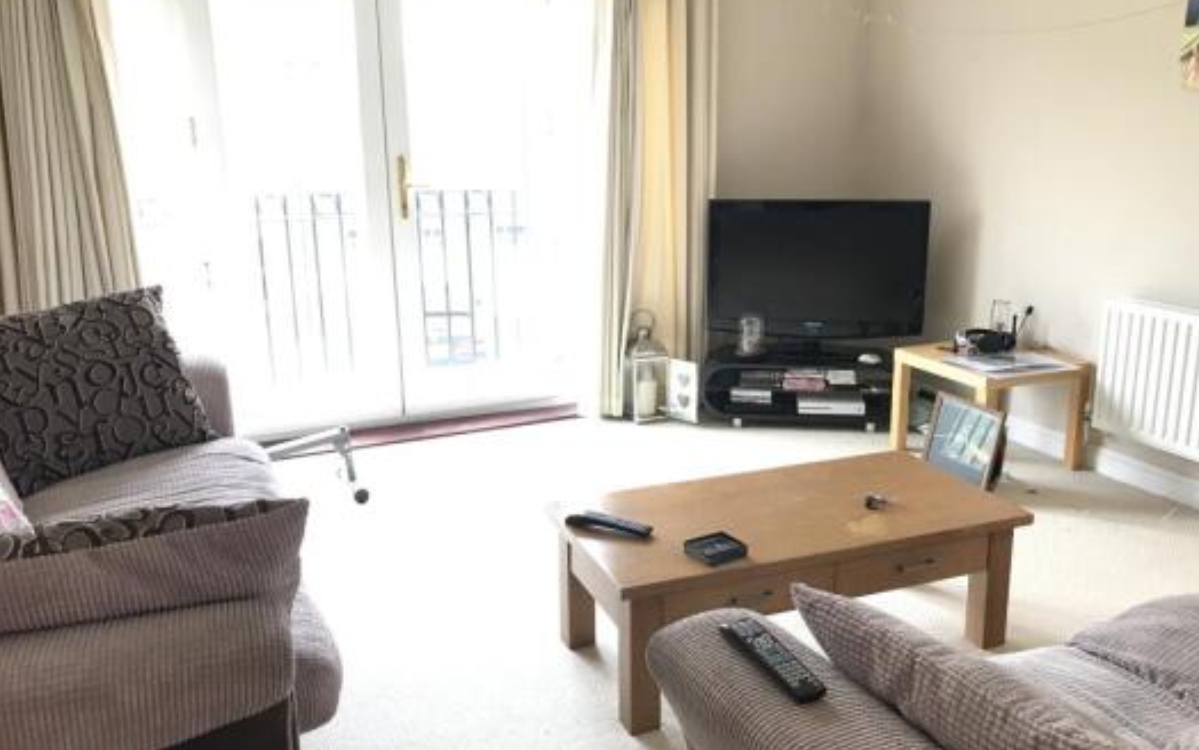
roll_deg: +0.4
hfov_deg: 58.0
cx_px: 658
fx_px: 1079
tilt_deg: -16.3
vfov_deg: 38.3
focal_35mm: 33
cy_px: 397
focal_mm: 3.99
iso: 32
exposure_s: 1/33
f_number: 1.8
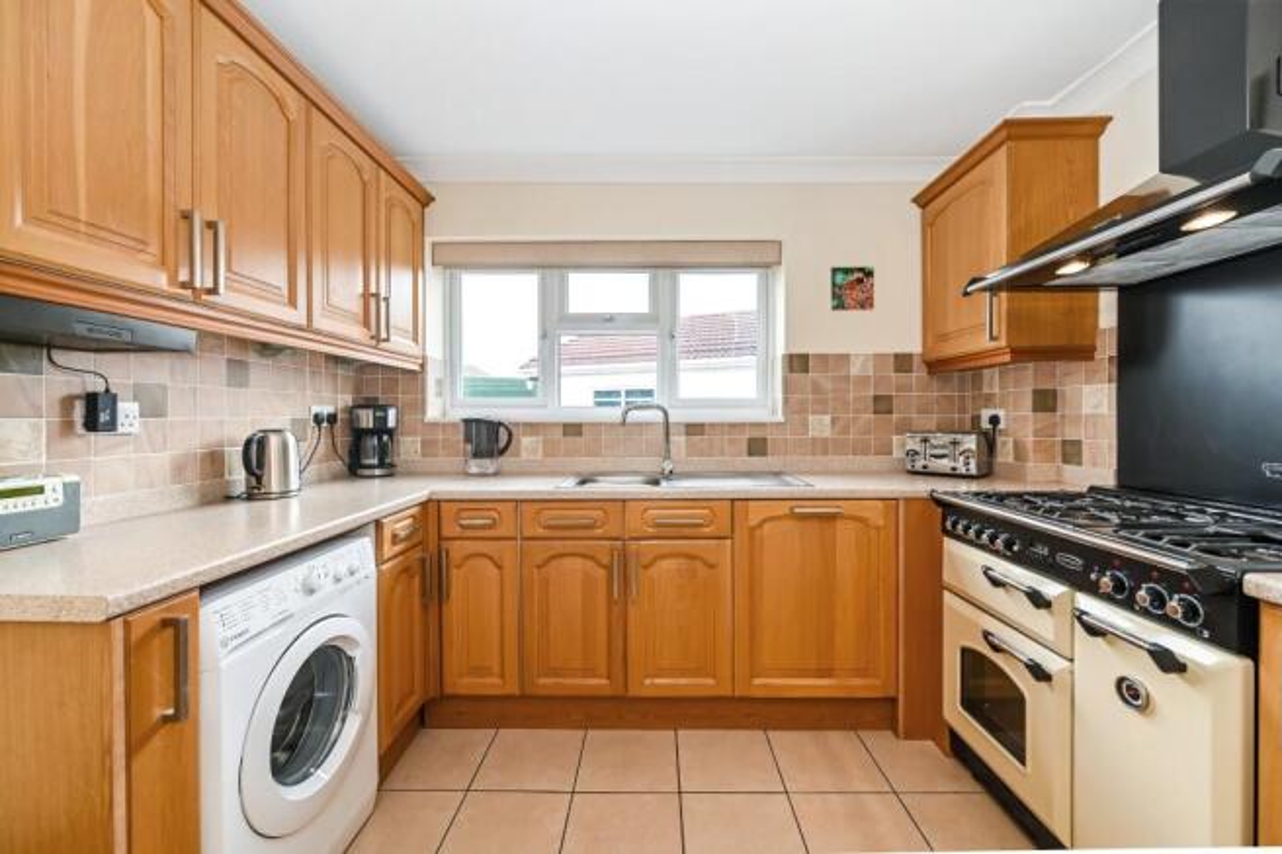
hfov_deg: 104.3
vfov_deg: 81.2
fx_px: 498
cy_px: 427
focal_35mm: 14
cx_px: 641
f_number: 7.1
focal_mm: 14
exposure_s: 1/10
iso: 400
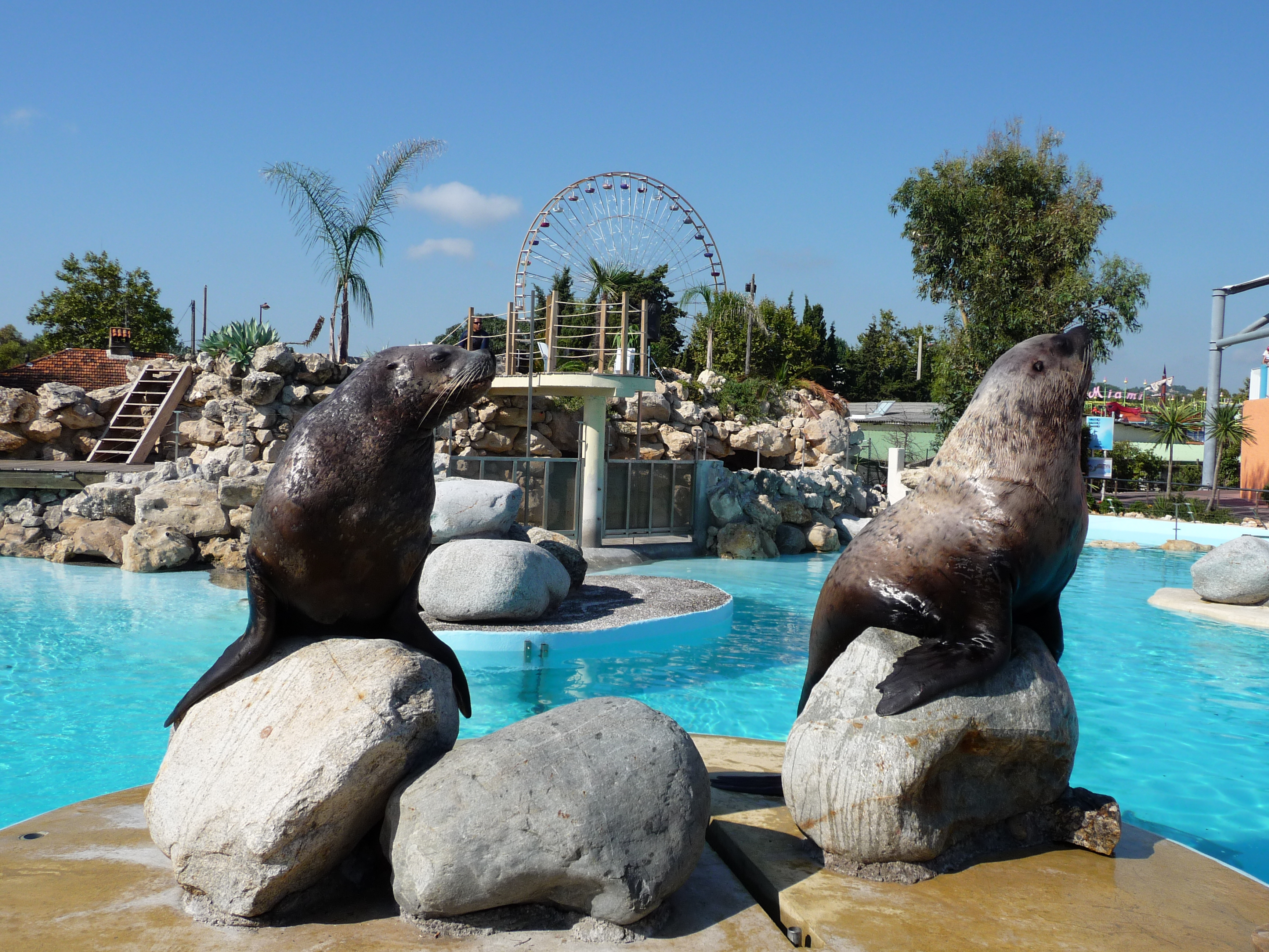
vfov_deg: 44.2
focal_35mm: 32
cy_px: 476
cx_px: 634
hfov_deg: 56.8
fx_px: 1173
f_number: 3.5
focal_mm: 5.3
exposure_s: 1/1300
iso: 100
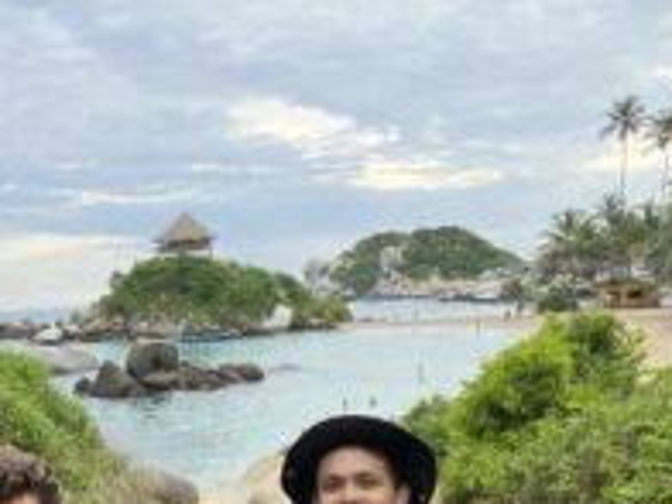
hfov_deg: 37.5
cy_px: 453
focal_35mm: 47
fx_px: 912
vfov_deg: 29.6
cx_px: 55
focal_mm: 2.71
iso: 50
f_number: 2.2
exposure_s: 1/121
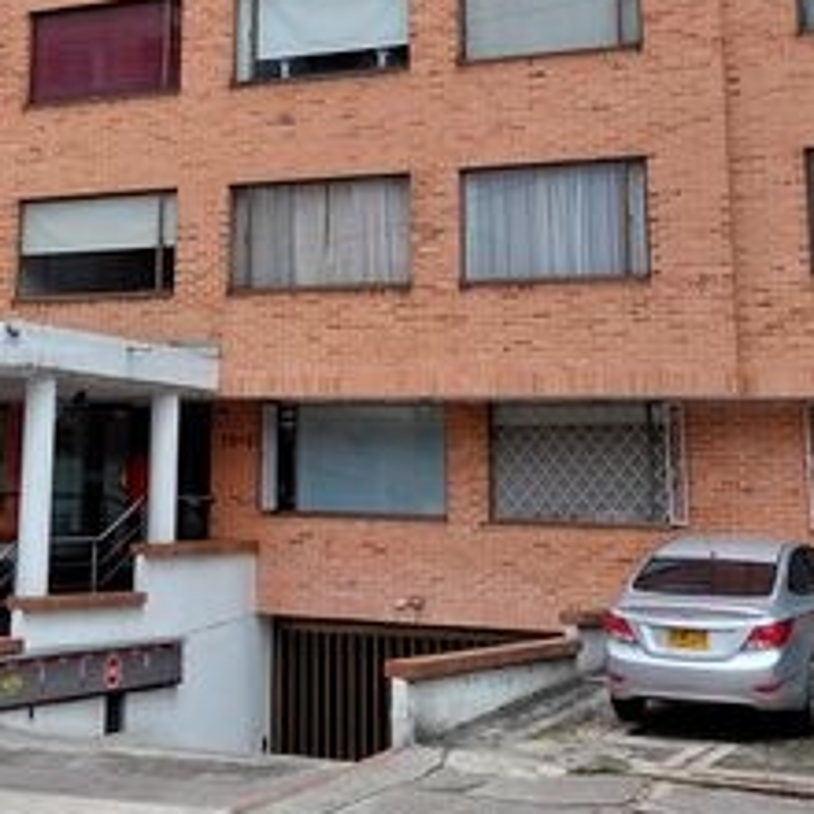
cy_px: 57
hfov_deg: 25.5
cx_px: 215
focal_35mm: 67
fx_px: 1782
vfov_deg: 24.8
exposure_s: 1/2005
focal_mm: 4.69
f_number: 1.8
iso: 50
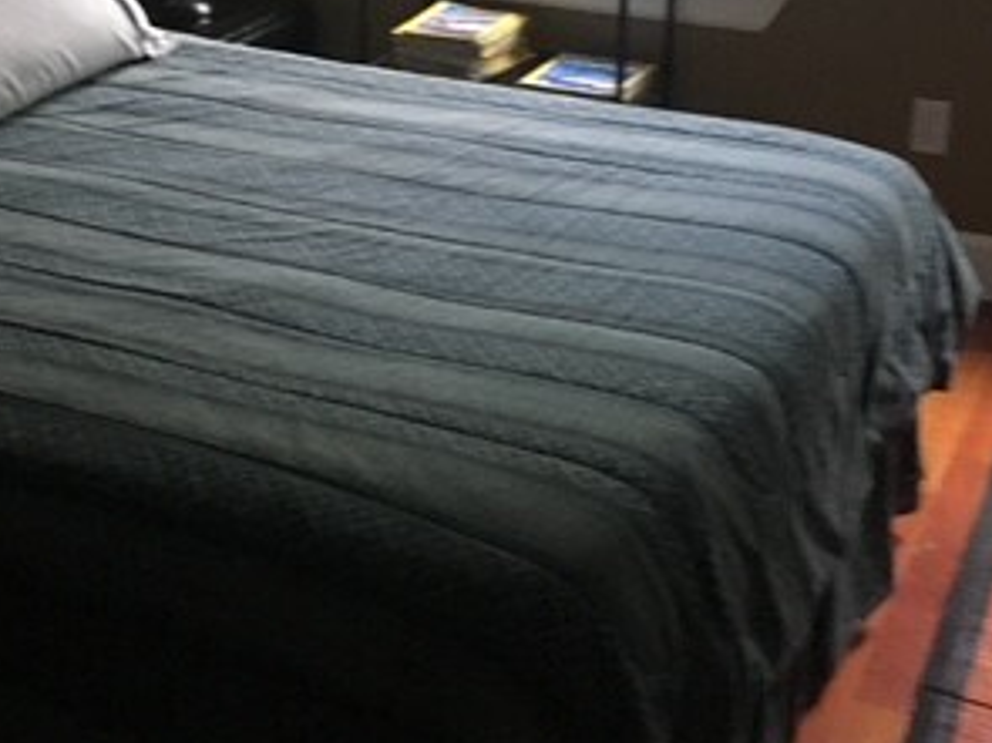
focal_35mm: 63
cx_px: 377
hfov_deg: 30.6
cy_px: 134
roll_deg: +1.0
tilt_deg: -17.6
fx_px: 1805
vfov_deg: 22.9
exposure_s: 1/25
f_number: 2.2
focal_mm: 4.15
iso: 200
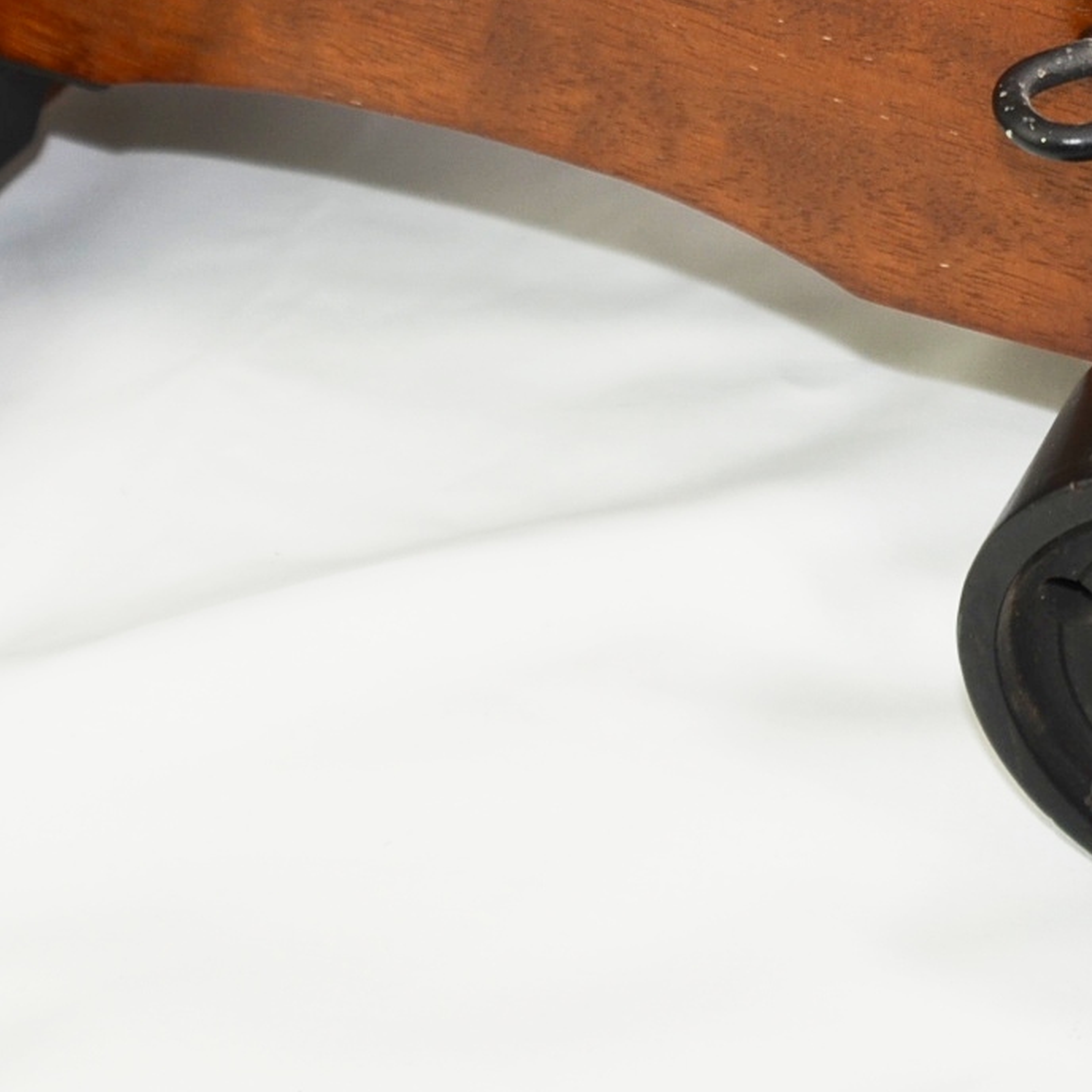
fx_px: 2927
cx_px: 1181
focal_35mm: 82
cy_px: -200
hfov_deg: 20.2
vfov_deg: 19.9
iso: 110
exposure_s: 1/250
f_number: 4
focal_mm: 18
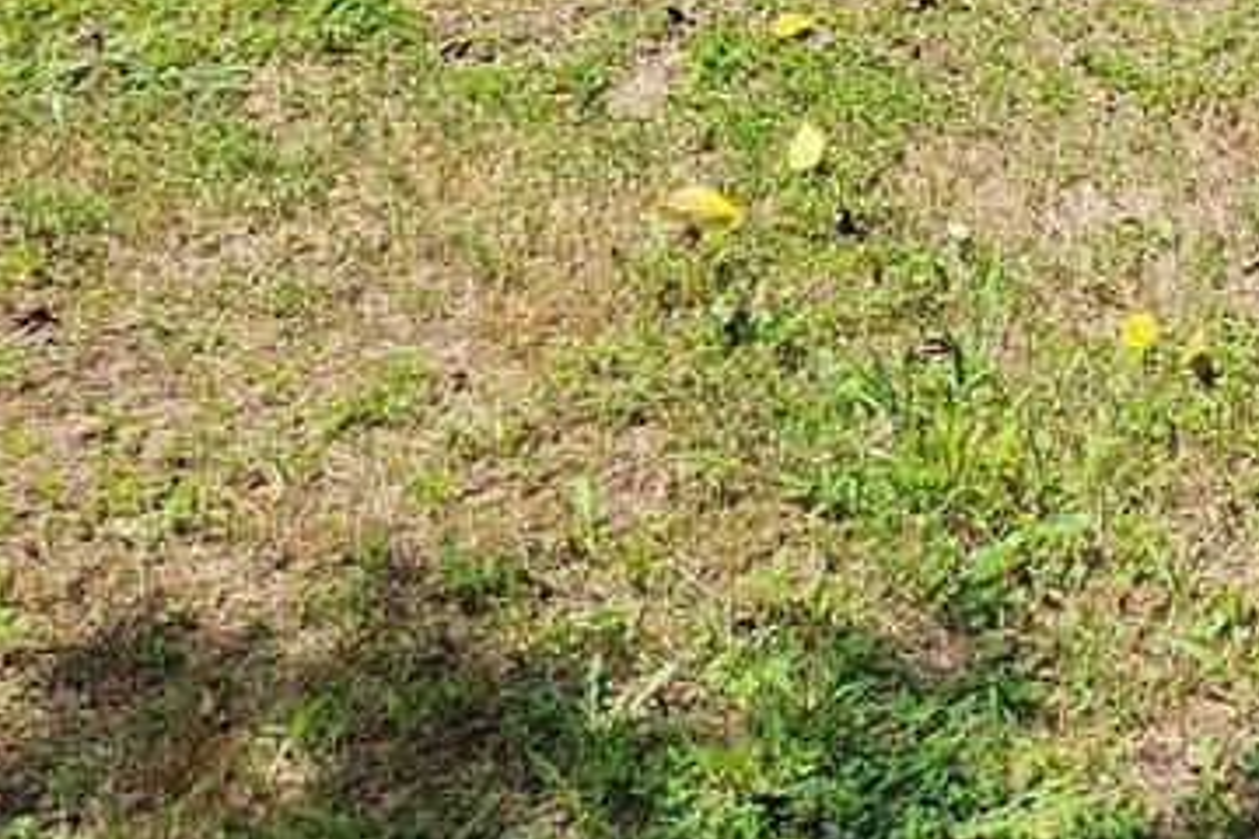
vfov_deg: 14.2
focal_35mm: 85
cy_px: -661
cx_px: 1451
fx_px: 2972
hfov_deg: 22.3
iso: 20
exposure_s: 1/816
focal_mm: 5.4
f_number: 1.8
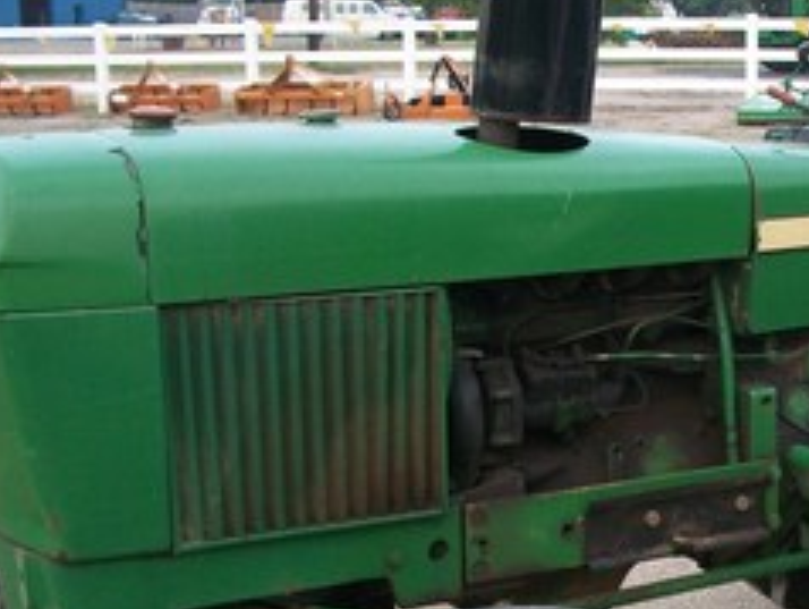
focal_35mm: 73
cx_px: 775
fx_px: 1708
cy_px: 473
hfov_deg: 25.5
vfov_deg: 20.0
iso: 80
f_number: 2.9
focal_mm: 5.7
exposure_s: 1/160
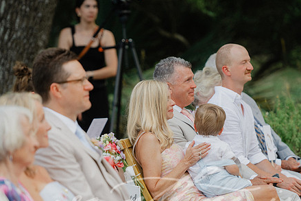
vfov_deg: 6.3
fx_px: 1823
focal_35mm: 218
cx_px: 178
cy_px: 127
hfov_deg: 9.4
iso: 200
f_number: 2.8
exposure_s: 1/800
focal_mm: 165
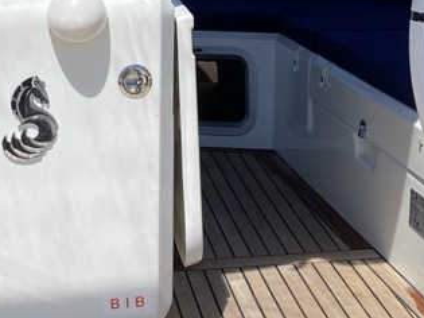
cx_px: 105
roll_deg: +1.9
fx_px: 1212
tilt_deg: -2.7
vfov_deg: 14.4
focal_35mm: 99
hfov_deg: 19.7
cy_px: -66
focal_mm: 4.25
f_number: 1.8
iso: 32
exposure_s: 1/2967
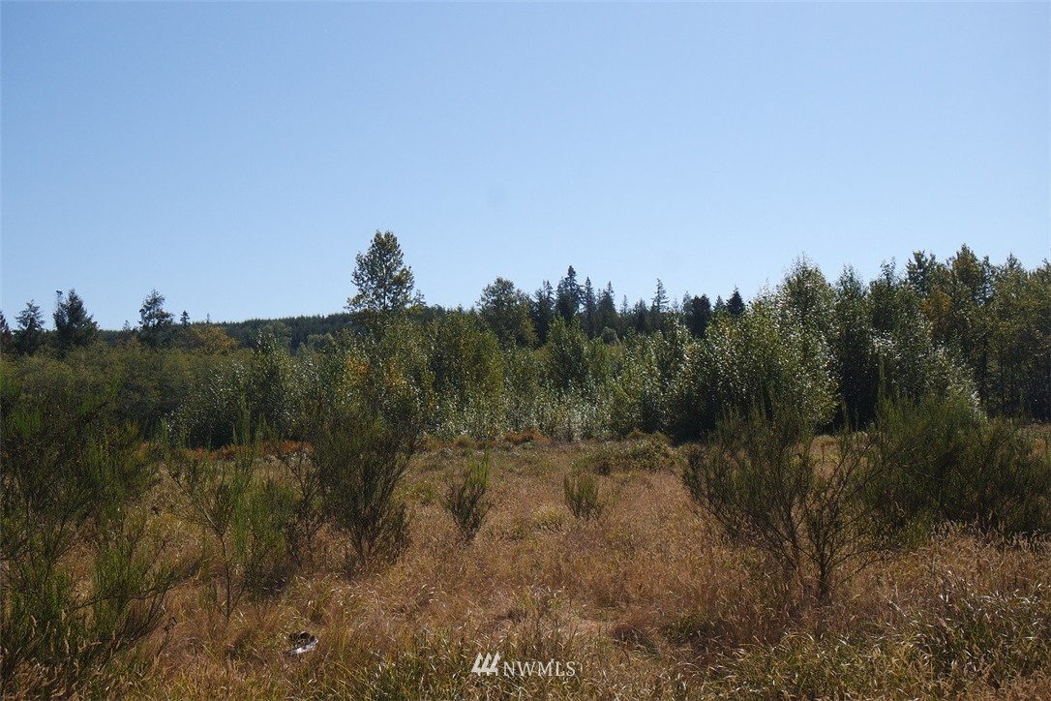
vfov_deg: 33.4
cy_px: 350
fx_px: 1168
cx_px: 526
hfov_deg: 48.5
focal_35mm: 40
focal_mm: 15
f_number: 8
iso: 160
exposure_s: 1/320
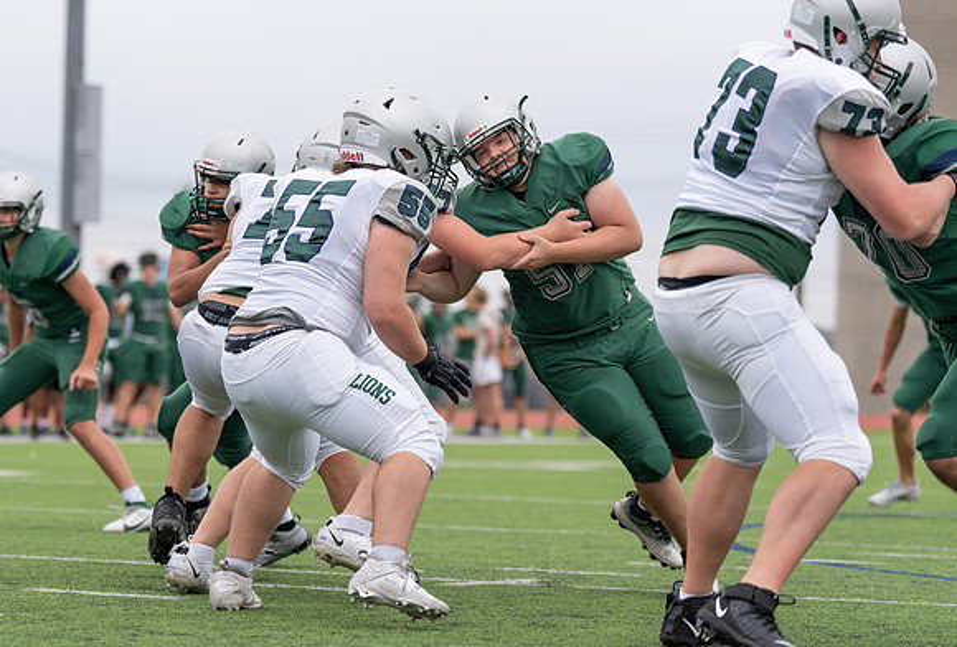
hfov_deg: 12.4
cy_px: 446
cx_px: 289
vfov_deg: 8.4
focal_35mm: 165
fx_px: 4395
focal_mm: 114
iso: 250
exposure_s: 1/1250
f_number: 2.8
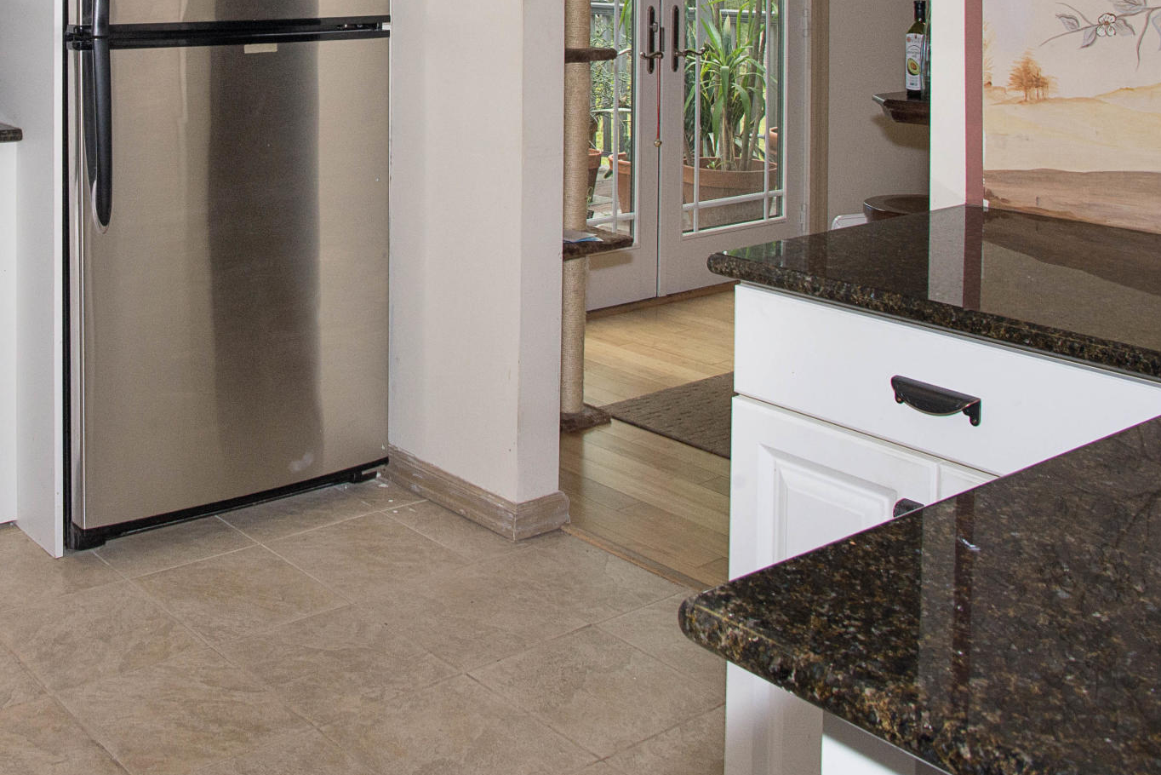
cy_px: -70
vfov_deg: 27.9
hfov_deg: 42.5
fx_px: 1419
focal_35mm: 44
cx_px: 235
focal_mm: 20
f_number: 11
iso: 500
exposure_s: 1/60
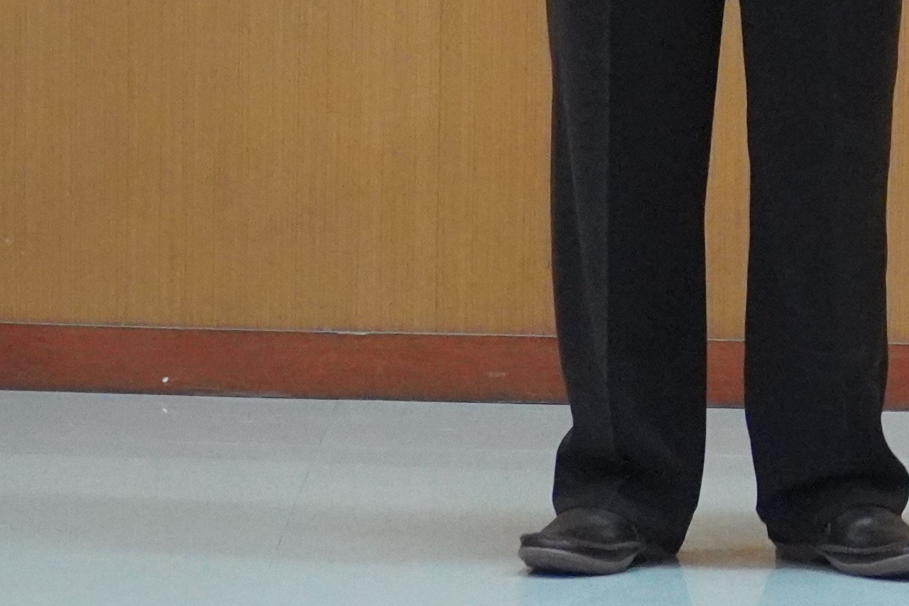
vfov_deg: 4.0
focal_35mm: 338
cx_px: 1298
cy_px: -271
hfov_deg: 6.0
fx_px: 8533
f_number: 4
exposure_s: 1/160
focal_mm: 60
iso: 6400
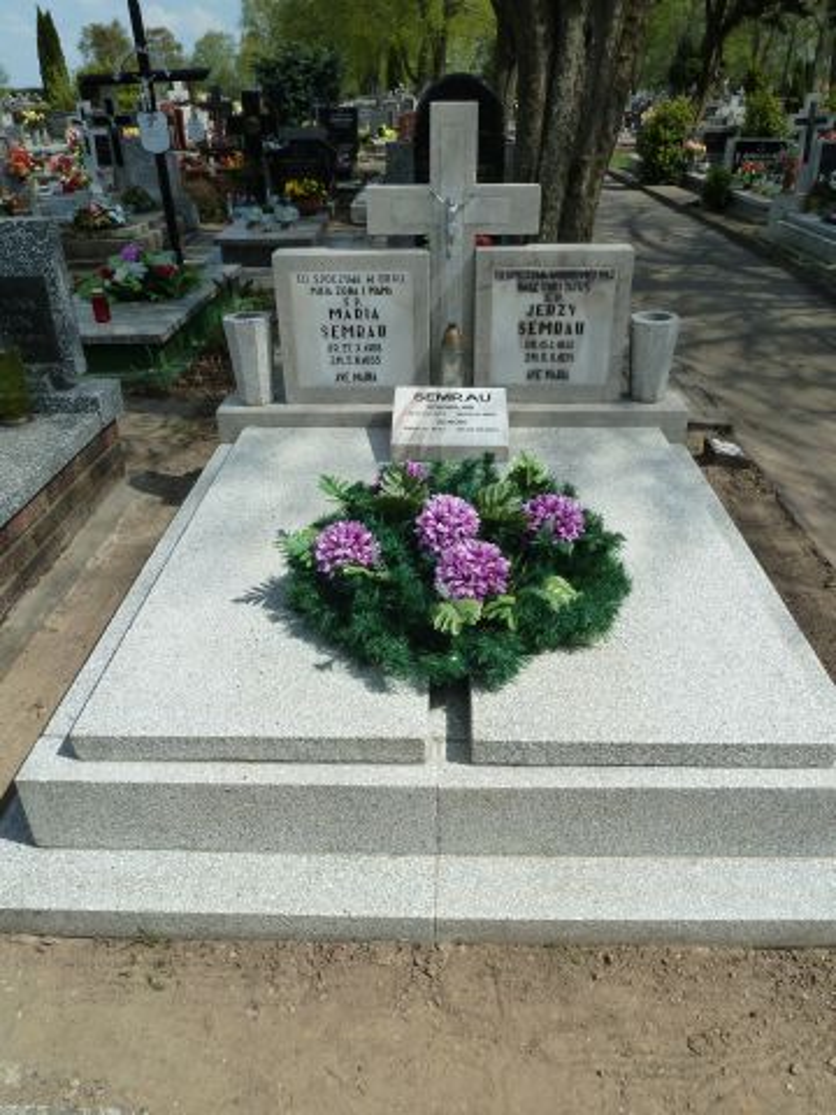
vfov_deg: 69.4
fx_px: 805
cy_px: 558
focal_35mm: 25
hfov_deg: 54.9
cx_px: 418
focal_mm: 4.1
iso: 125
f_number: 5.6
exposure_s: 1/400
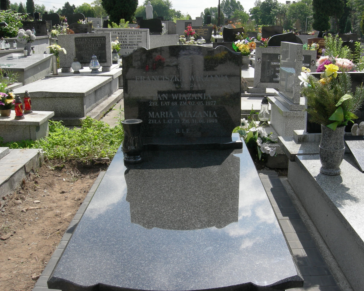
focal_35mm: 38
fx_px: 409
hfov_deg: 47.9
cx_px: 186
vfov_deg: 39.2
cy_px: 144
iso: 64
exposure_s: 1/243
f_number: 6
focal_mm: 7.5
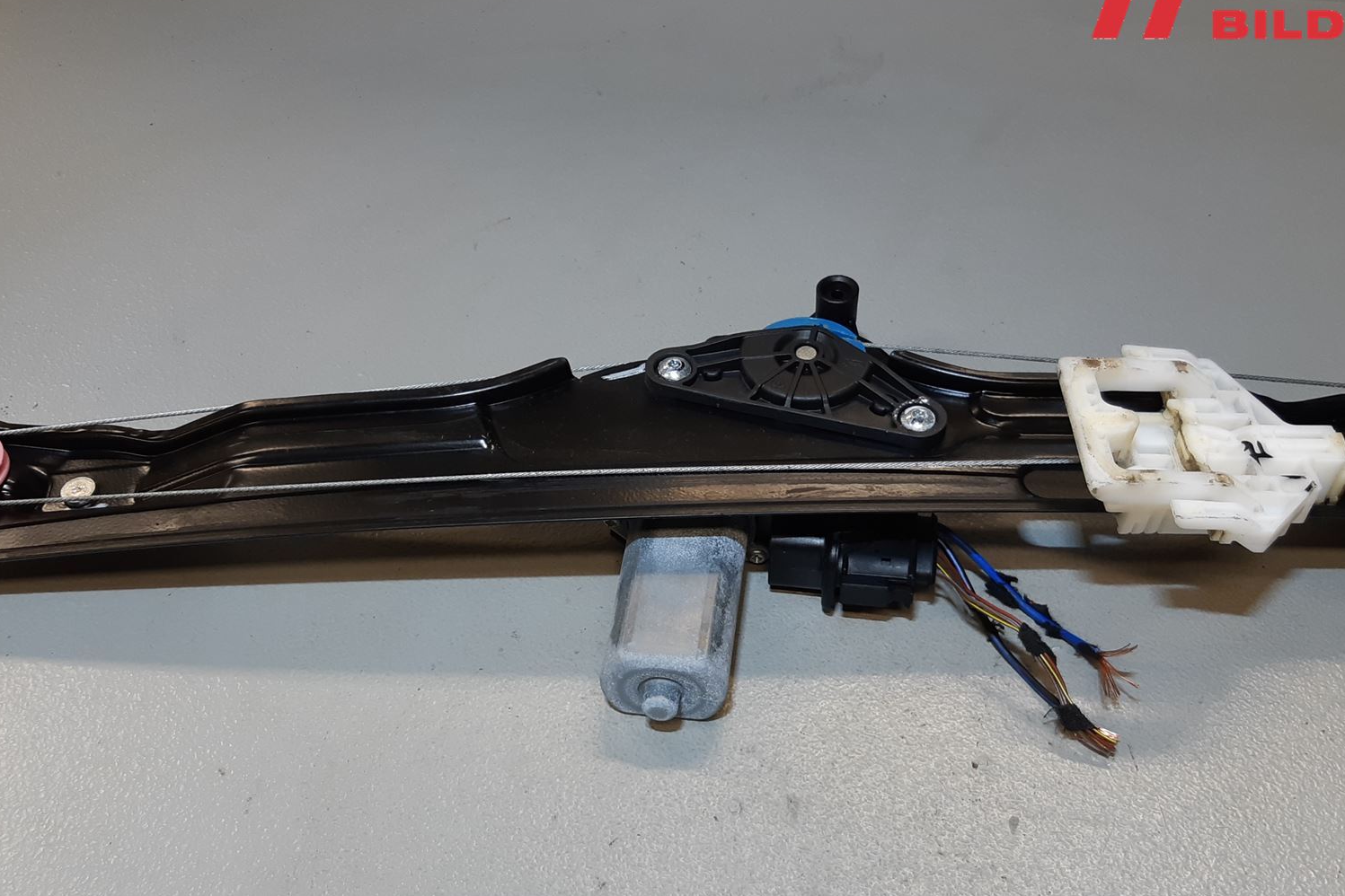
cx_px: 723
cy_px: 576
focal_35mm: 37
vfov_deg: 35.7
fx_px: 1382
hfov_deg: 51.8
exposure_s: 1/100
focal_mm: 3.93
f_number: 1.7
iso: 80
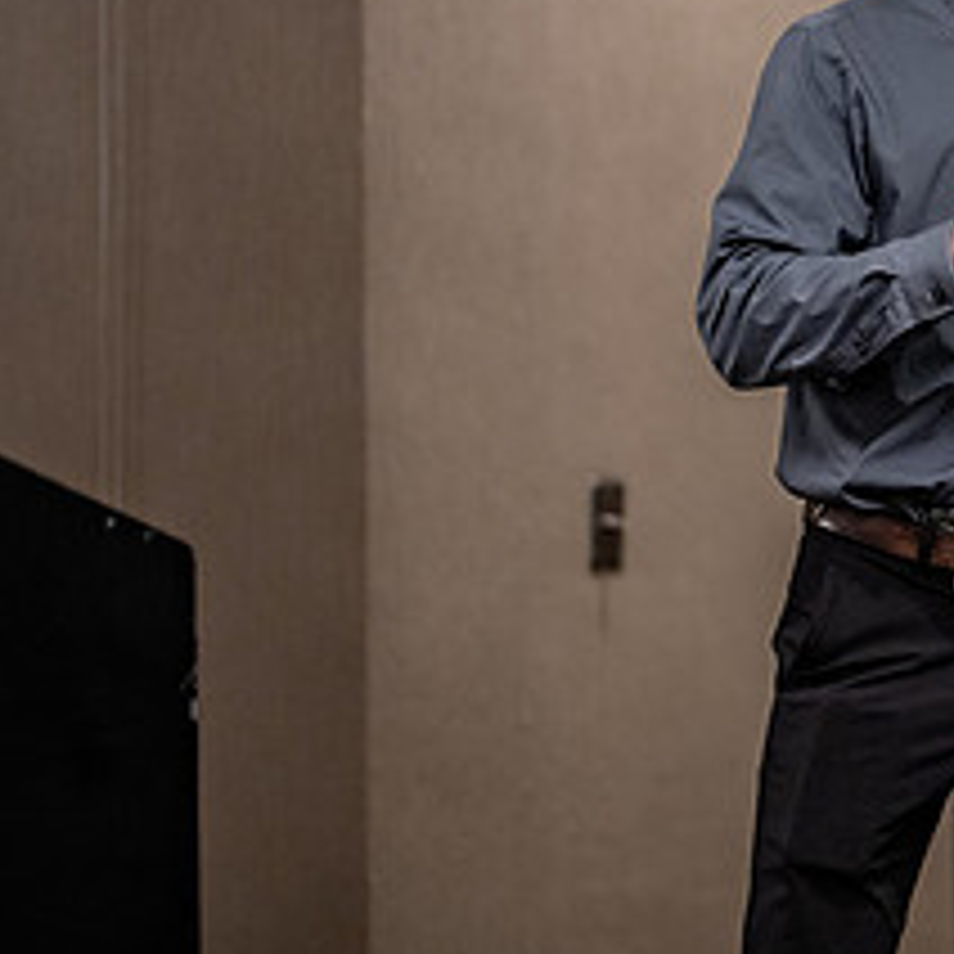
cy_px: 288
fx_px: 3898
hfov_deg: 13.5
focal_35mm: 125
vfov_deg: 13.9
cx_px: 1197
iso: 1250
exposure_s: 1/320
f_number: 1.2
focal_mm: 50
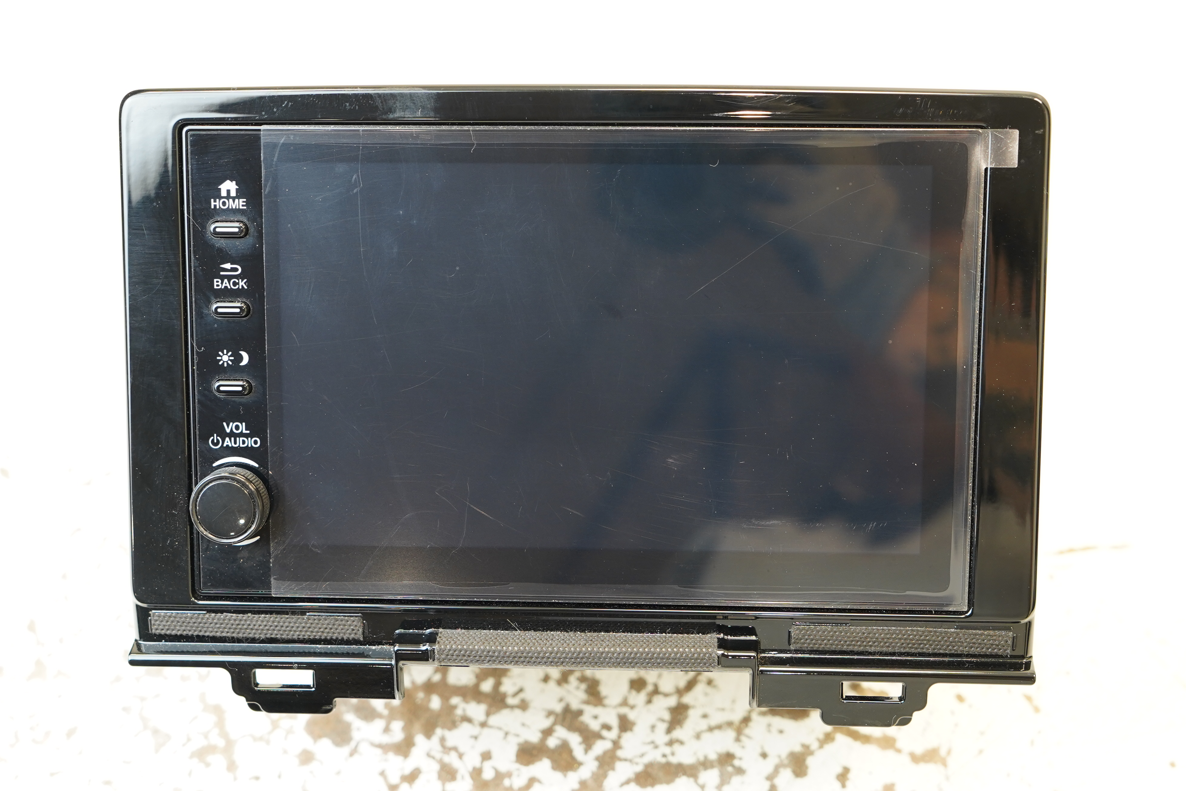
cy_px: 396
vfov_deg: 28.1
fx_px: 1581
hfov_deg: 41.1
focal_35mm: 48
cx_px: 593
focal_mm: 32
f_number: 4
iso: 640
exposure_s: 1/60
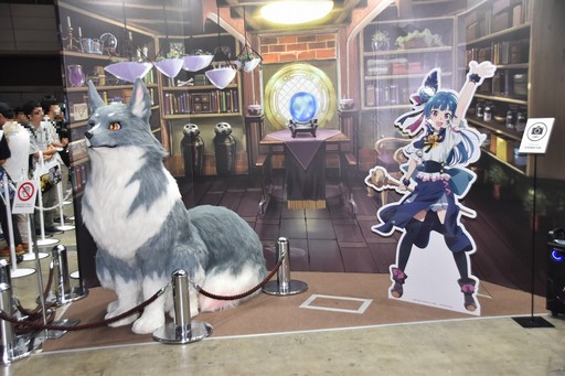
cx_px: 282
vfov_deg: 34.2
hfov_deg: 49.6
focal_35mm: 39
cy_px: 188
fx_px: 612
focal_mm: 26
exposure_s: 1/100
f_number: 5
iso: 800
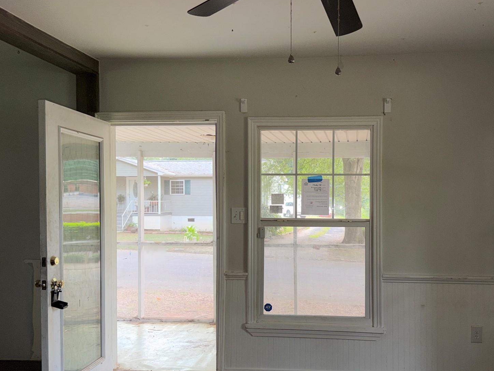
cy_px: 214
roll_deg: +0.2
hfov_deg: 53.7
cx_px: 289
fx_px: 485
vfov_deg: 41.7
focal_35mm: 34
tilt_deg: -1.3
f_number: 1.78
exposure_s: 1/31
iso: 50
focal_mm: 6.76
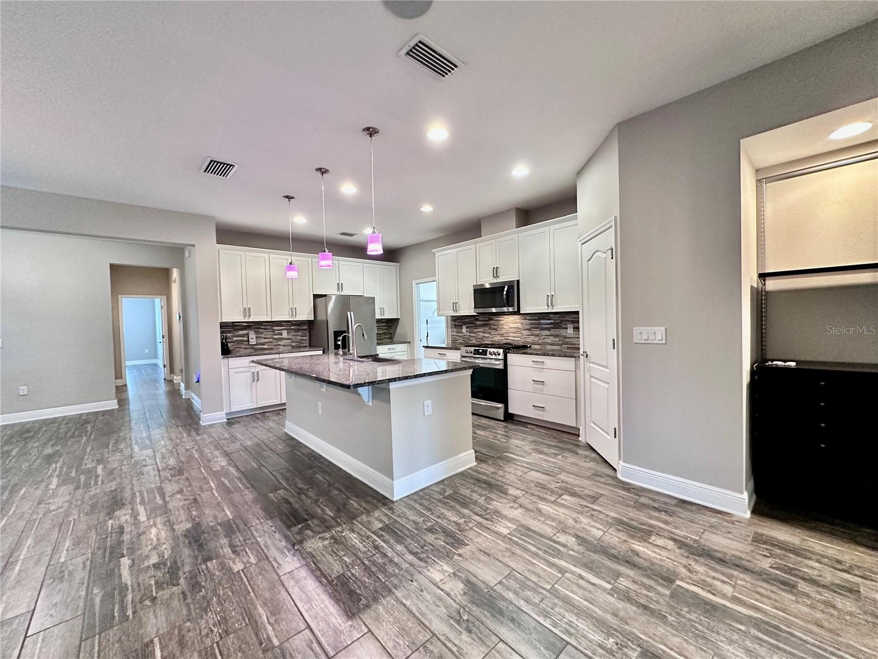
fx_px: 355
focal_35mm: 14
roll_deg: +1.9
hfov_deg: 102.1
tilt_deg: -1.0
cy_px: 330
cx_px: 439
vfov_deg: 85.7
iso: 400
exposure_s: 1/60
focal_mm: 2.22
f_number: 2.2
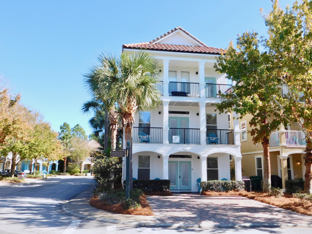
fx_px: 270
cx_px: 156
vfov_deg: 46.8
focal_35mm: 30
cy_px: 117
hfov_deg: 60.0
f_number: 3.2
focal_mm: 5.3
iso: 125
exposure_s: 1/640
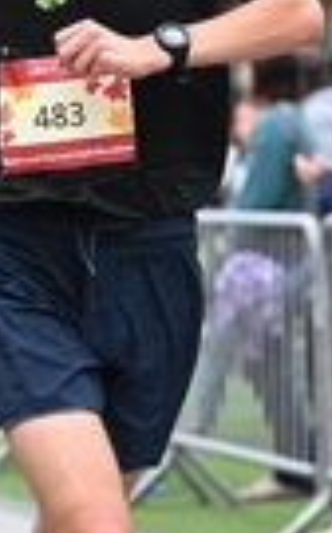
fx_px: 4284
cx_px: 85
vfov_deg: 7.1
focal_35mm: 295
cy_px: 166
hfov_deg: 4.4
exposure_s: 1/1000
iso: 1600
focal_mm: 71
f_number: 2.8
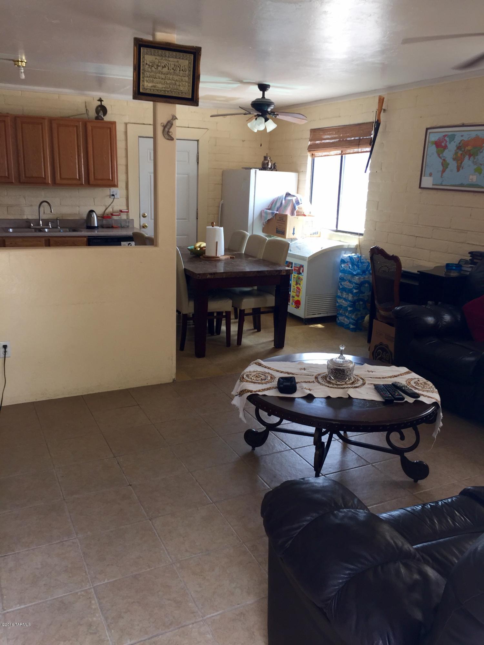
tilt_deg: -14.0
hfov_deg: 48.2
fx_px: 541
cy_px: 322
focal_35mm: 29
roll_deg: -2.0
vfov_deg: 61.7
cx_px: 242
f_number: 2.2
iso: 40
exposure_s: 1/60
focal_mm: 4.15
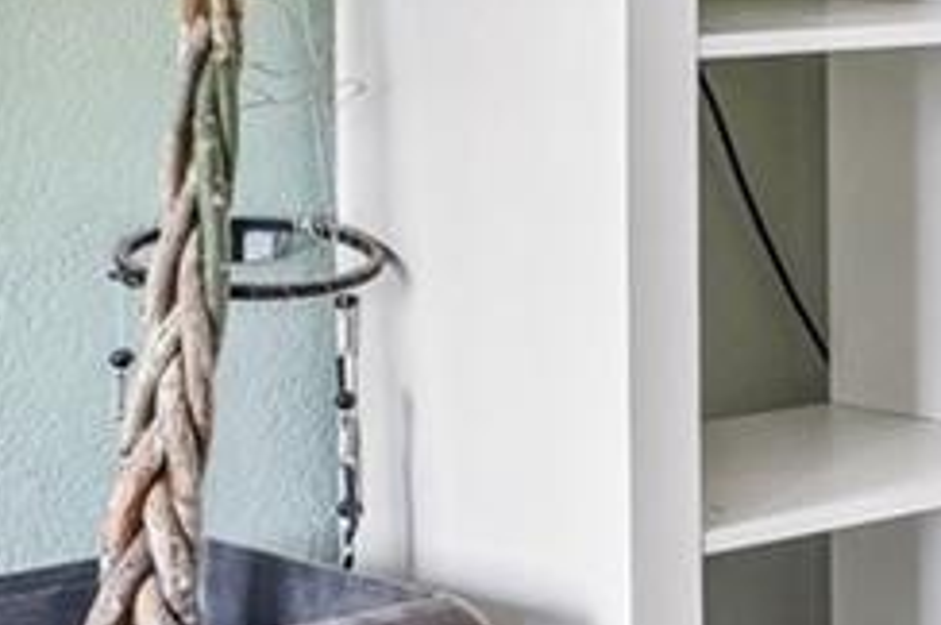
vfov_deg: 12.3
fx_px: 2827
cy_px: -127
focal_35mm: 108
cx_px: 2561
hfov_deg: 12.4
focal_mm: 11
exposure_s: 1/6
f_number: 8
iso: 500
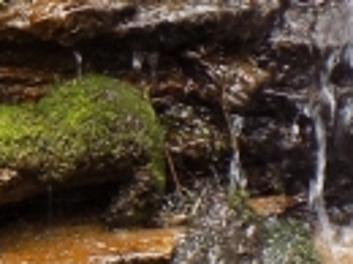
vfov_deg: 3.6
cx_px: -215
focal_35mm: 414
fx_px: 4214
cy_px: 245
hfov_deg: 4.8
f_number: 4.2
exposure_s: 1/80
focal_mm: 12.5
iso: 80
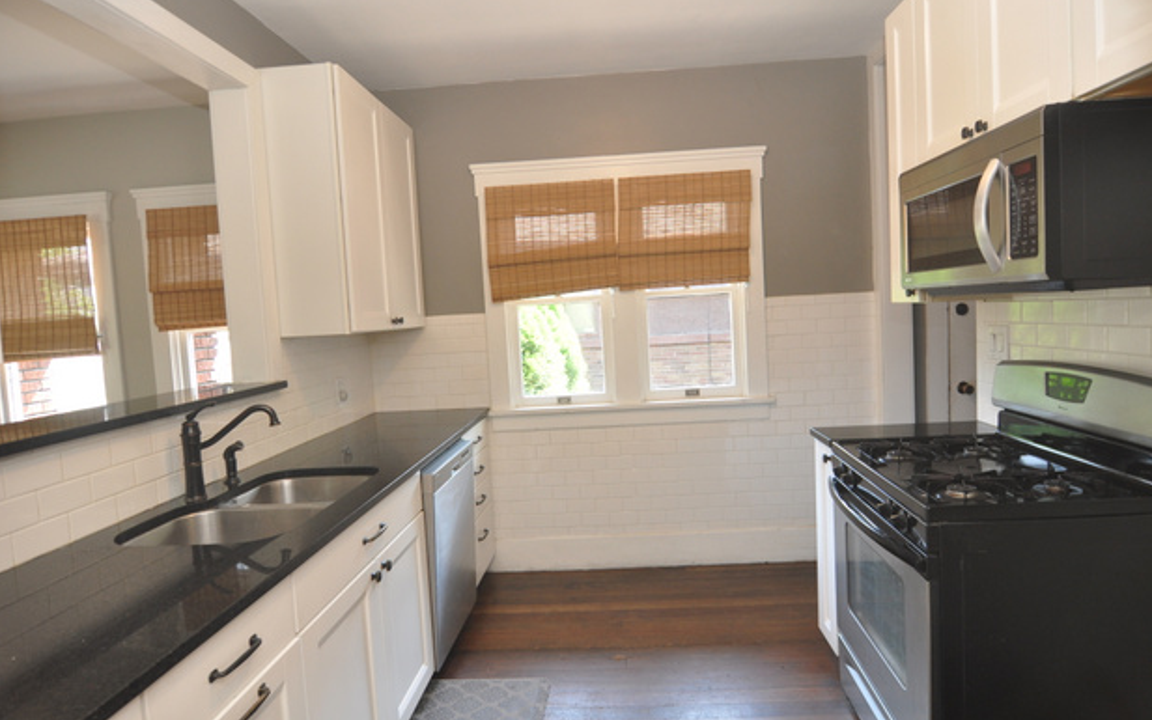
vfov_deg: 62.2
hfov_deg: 88.0
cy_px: 342
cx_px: 590
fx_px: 597
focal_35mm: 19
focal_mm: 12
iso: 640
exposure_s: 1/60
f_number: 4
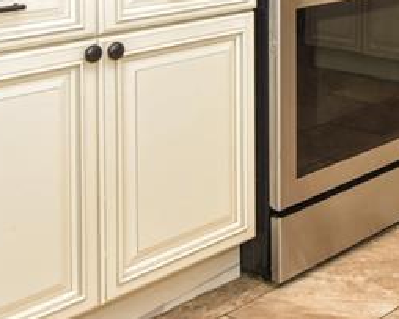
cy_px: -122
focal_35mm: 72
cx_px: 481
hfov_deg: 24.0
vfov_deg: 19.3
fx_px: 850
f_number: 3.5
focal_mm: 19
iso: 800
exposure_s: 1/60
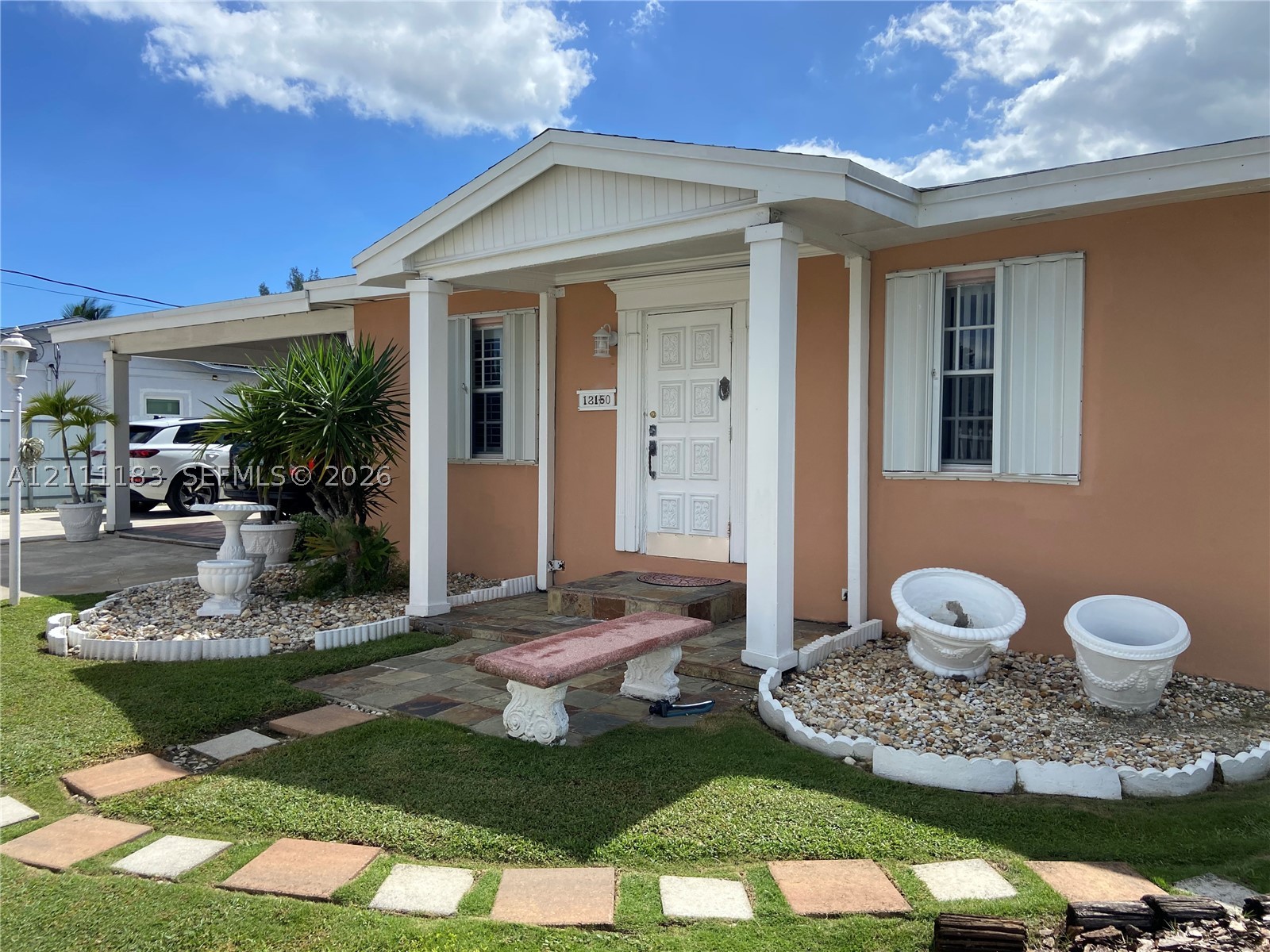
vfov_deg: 53.1
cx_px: 635
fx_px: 954
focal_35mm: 26
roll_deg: -0.9
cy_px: 476
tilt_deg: -2.7
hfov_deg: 67.3
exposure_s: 1/3401
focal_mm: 4.25
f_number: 1.8
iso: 32
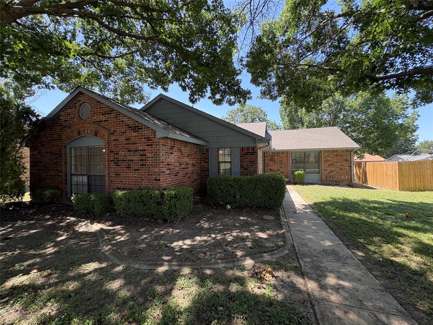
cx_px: 216
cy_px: 162
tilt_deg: -1.0
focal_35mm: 14
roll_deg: +2.0
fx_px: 175
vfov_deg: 85.7
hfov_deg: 102.1
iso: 64
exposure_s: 1/228
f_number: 2.2
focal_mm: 2.22
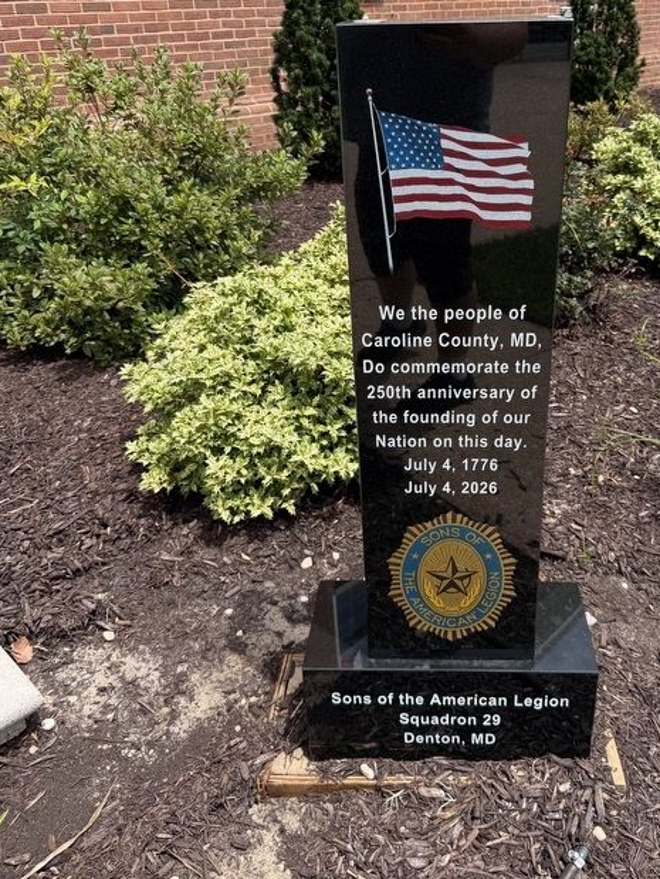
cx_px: 419
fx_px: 787
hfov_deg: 45.0
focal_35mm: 31
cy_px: 375
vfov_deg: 58.1
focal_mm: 6.76
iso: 80
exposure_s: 1/2370
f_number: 1.78
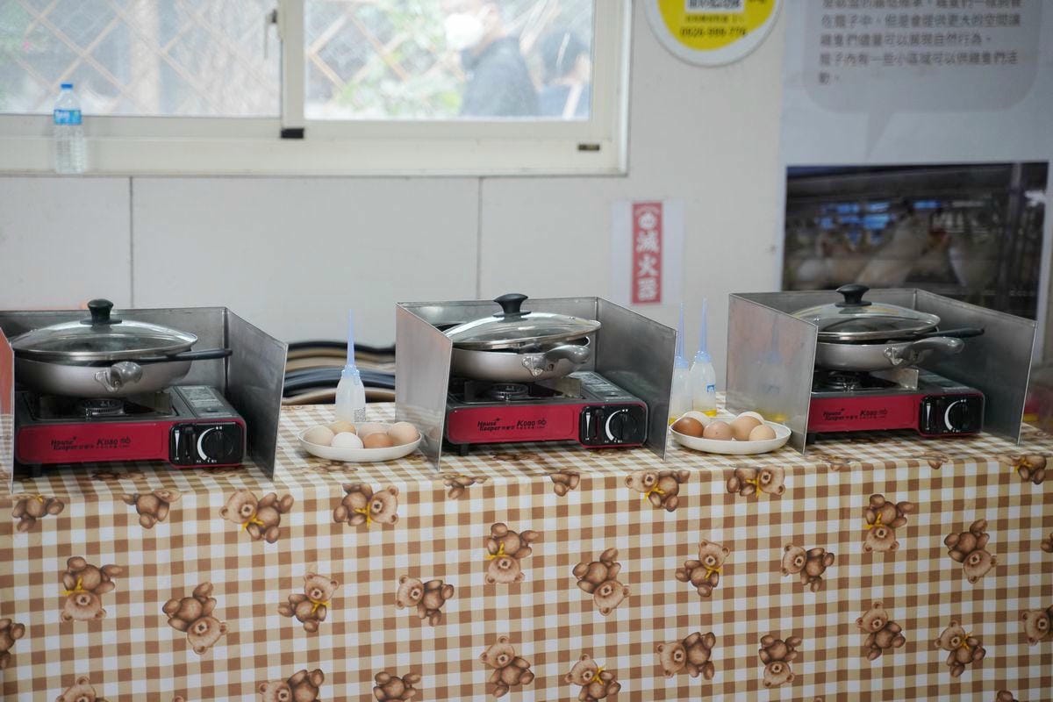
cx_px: 526
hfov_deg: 27.0
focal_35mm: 75
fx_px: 2194
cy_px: 351
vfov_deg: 18.2
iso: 2000
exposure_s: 1/160
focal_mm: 75
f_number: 2.8
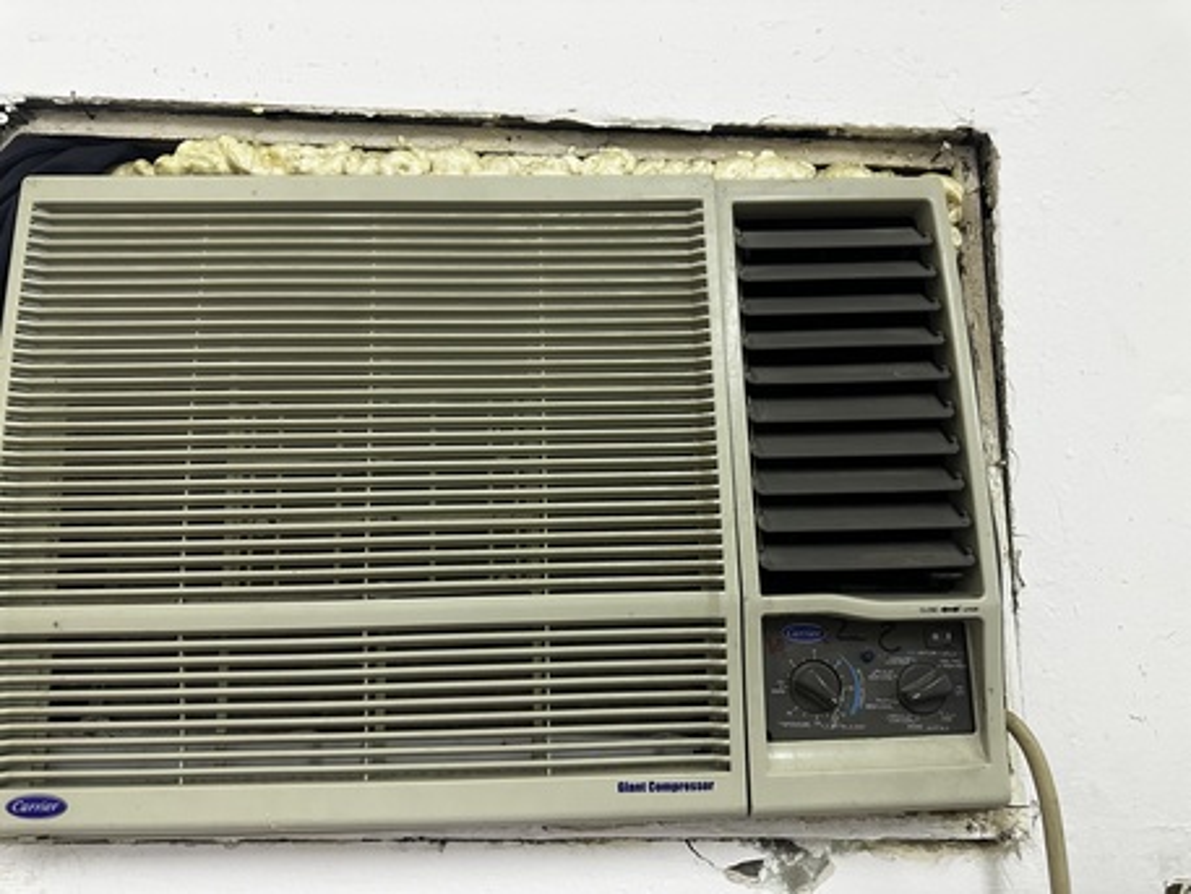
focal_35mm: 24
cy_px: 447
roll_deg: +0.2
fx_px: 826
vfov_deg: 56.8
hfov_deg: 71.6
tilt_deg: +6.0
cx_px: 596
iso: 400
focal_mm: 6.86
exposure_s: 1/60
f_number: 1.78
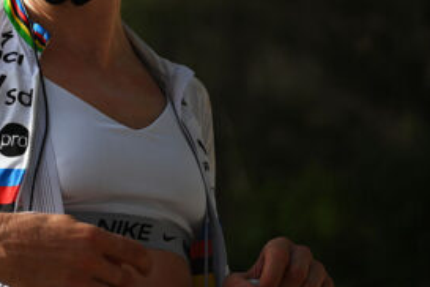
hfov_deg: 12.7
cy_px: 11
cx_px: -46
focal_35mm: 159
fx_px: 1899
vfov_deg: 8.6
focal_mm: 70
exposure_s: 1/4000
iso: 200
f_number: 2.8
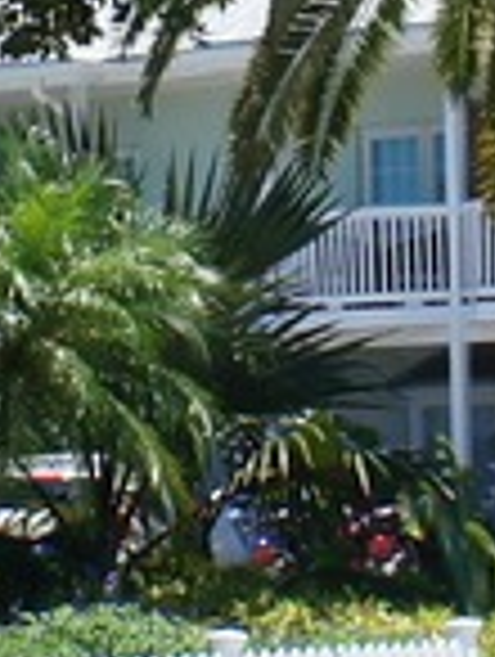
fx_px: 4791
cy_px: -16
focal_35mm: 252
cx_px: 243
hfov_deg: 5.9
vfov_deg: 7.8
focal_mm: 16
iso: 200
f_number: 13
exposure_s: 1/250
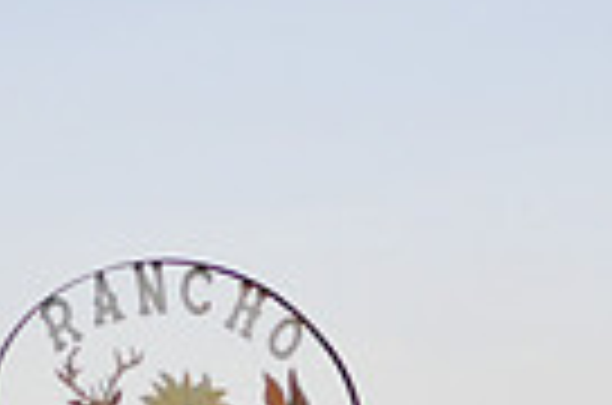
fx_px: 3801
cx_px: 207
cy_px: 736
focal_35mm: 224
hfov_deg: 9.2
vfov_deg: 6.0
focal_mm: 35
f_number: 2.5
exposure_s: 1/640
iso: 800
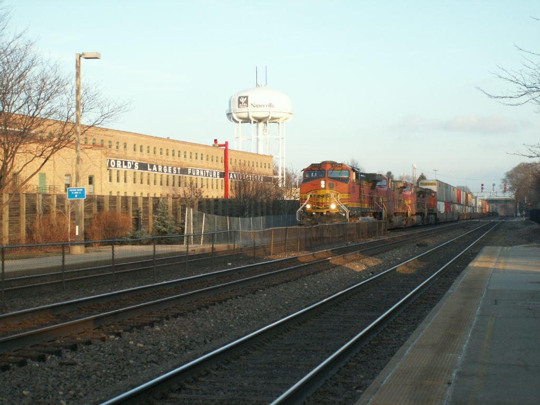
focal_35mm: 72
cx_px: 270
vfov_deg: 20.4
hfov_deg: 27.0
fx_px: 1123
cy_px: 202
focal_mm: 12
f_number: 3.2
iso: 50
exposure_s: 1/200
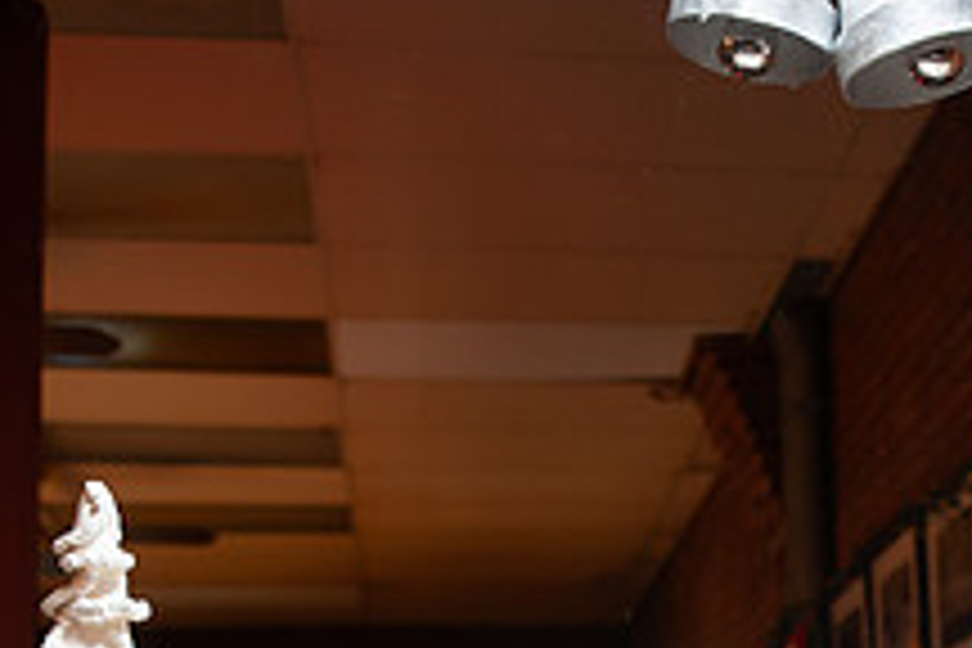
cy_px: 711
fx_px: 2322
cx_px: 724
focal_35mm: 86
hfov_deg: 23.4
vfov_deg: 15.5
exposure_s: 1/125
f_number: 2.8
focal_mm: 32
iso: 1000
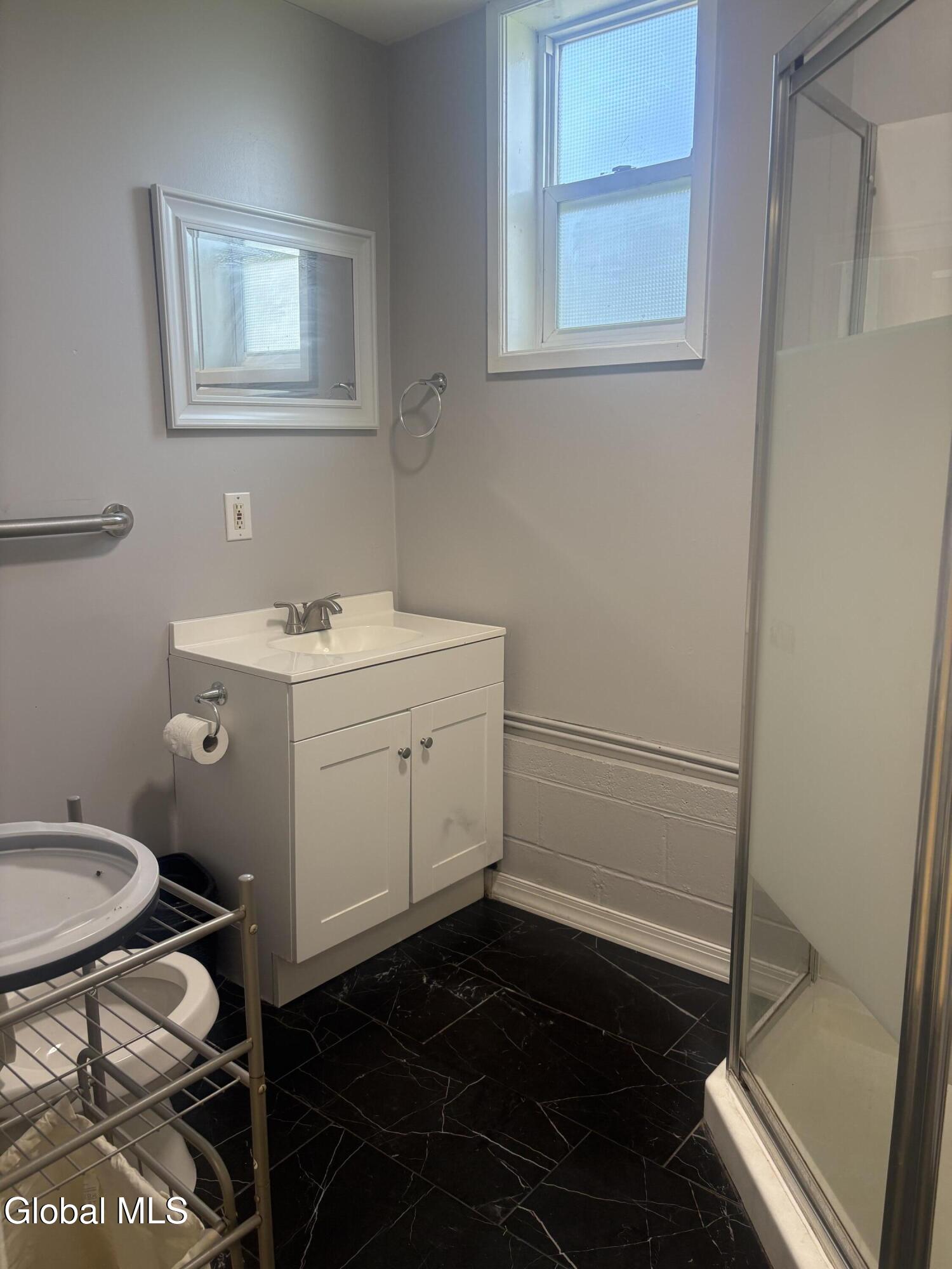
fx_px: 953
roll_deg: +0.4
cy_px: 634
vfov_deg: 67.3
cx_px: 476
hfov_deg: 53.1
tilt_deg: -11.1
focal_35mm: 26
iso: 80
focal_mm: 5.96
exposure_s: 1/120
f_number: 1.6
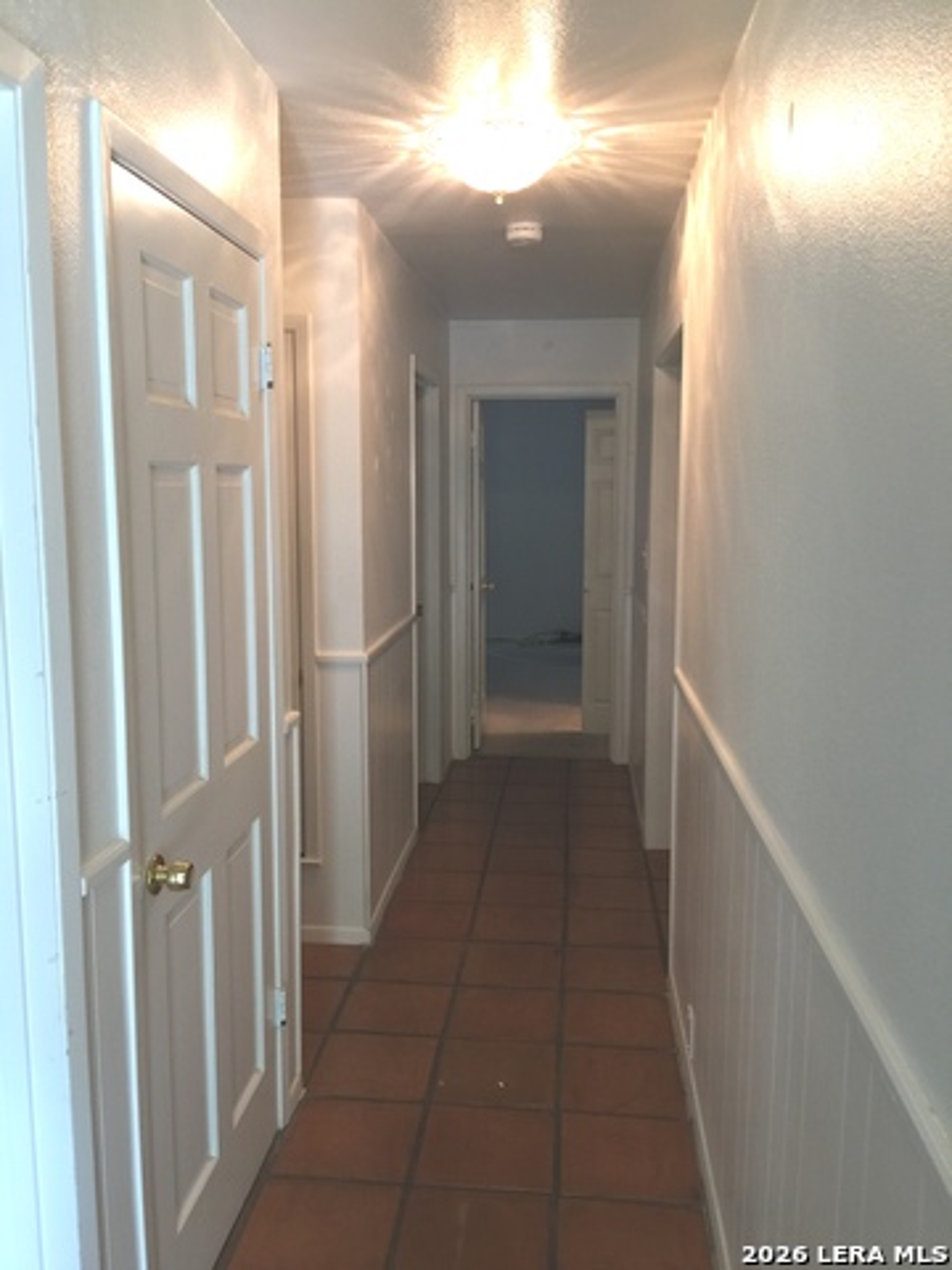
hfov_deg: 48.2
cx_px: 476
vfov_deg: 61.7
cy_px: 635
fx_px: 1063
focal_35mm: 29
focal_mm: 4.15
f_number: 2.2
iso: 50
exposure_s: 1/15
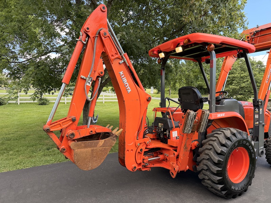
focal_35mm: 24
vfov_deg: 56.8
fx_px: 188
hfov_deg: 71.6
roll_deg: +0.6
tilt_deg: -1.4
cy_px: 102
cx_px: 136
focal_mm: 6.76
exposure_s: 1/728
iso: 100
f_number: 1.78
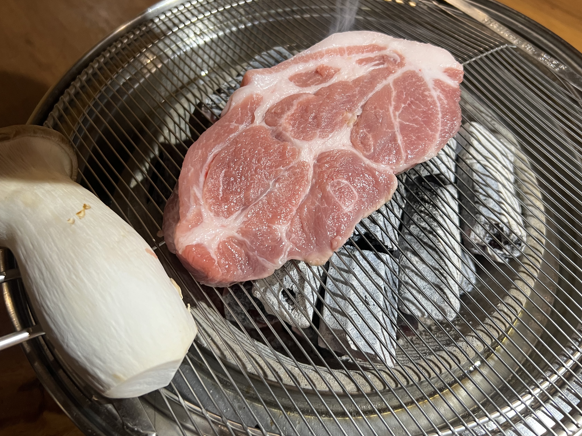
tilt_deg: -54.8
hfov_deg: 58.4
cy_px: 186
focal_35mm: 31
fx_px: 521
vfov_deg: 45.3
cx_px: 287
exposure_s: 1/60
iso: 160
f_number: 1.5
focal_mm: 5.7
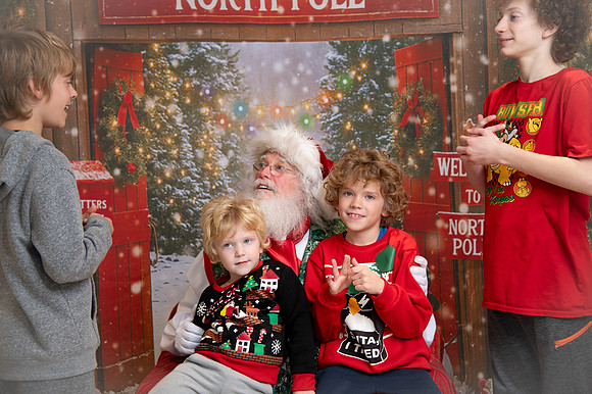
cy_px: 197
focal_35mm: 58
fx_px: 953
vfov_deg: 23.4
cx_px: 296
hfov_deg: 34.5
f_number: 4.5
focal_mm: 58
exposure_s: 1/200
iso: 1250
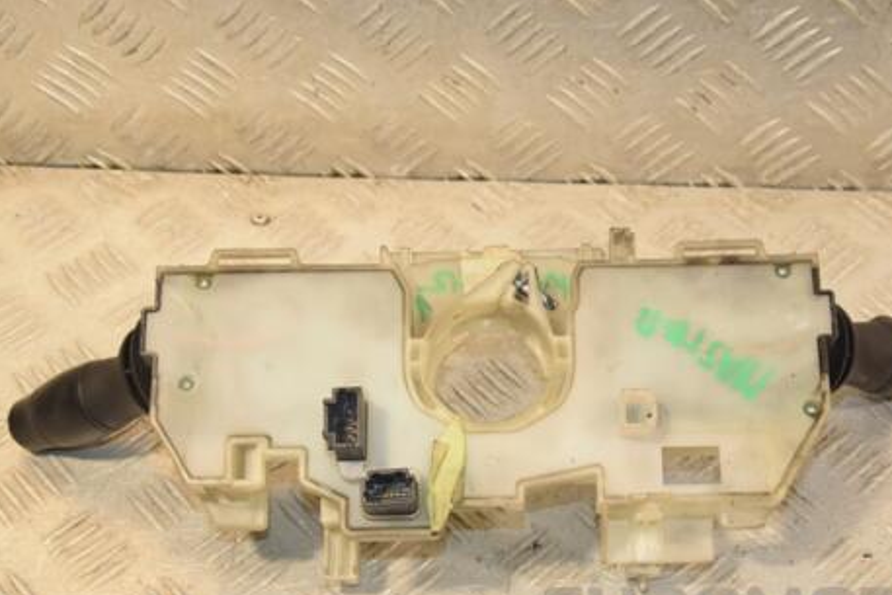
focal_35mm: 63
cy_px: 357
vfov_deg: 21.6
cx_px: 507
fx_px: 1561
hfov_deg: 31.8
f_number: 6.3
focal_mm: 32
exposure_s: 1/200
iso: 800
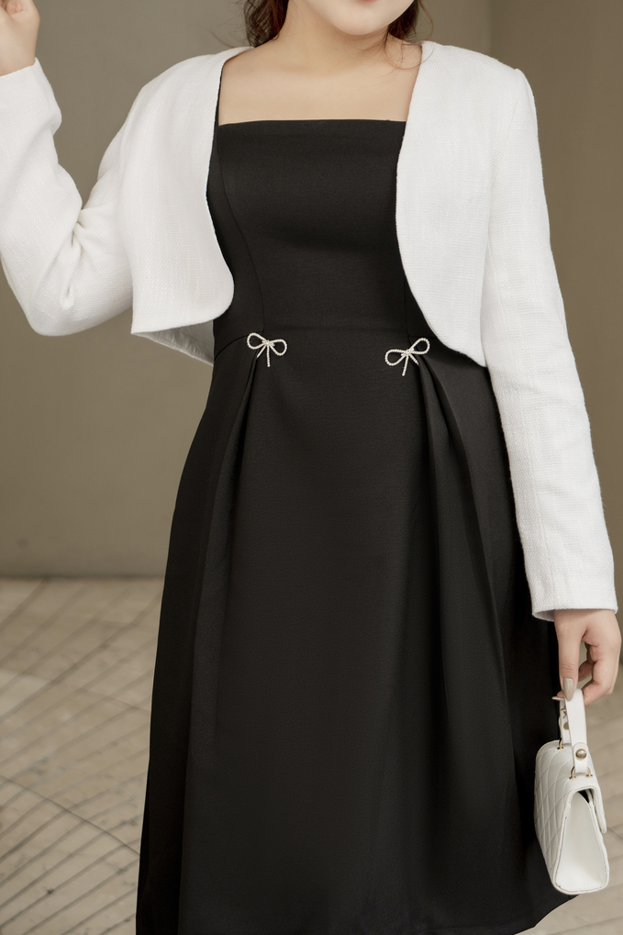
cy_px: 380
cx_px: 351
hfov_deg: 17.5
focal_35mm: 78
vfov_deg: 26.0
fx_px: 2025
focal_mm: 53
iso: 200
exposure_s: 1/160
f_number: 2.8
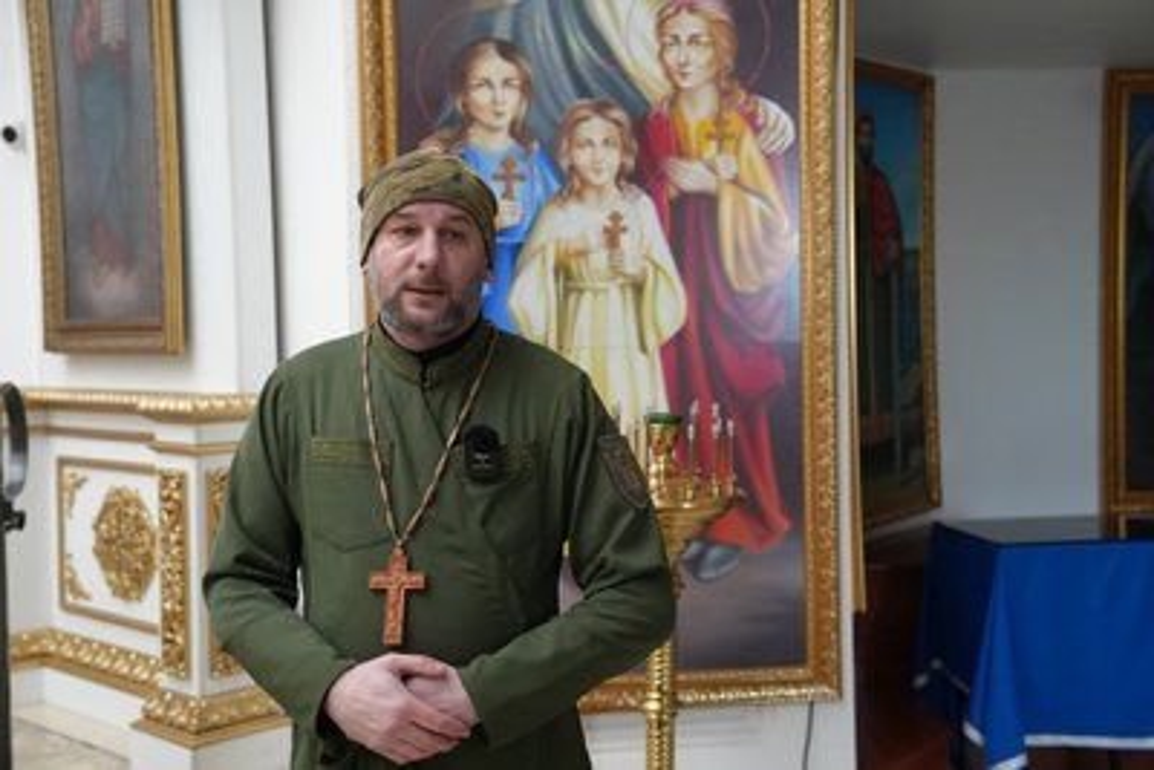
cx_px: 577
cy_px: 385
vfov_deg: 31.2
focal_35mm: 43
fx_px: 1379
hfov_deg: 45.4
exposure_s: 1/160
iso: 6400
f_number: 4
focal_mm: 43
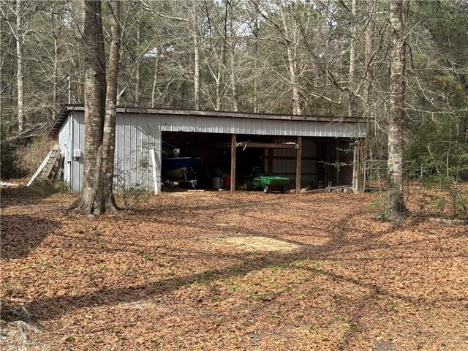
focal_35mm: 48
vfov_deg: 30.3
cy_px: 176
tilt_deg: -3.0
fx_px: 649
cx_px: 234
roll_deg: -1.5
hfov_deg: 39.7
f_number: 1.78
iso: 64
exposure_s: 1/2331
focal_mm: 6.76
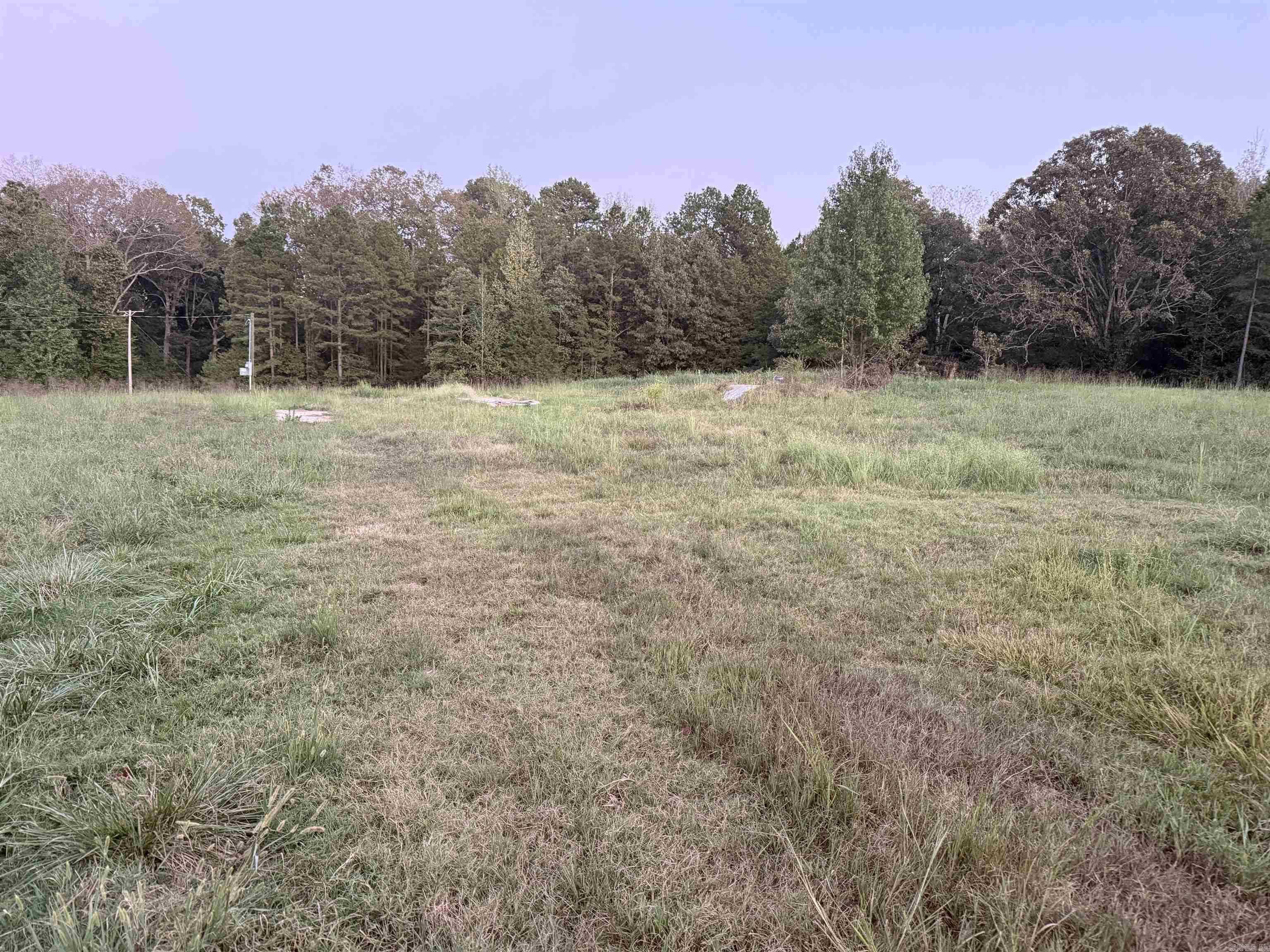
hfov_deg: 71.6
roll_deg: -2.6
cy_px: 476
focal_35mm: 24
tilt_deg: -5.7
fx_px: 881
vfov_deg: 56.8
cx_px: 635
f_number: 1.78
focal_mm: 6.76
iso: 640
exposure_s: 1/60
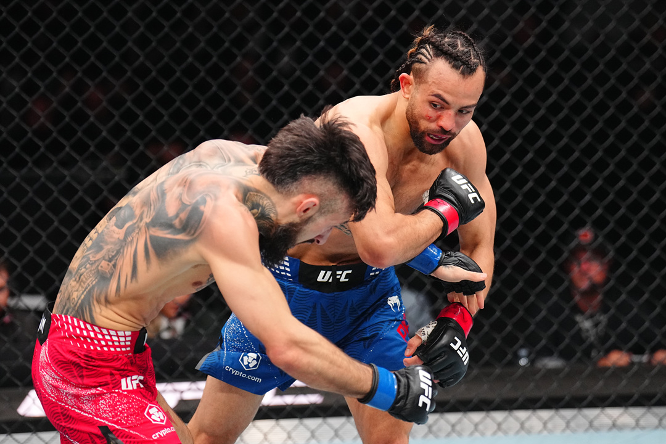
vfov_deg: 11.0
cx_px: 333
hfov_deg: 16.4
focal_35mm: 125
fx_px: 2312
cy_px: 222
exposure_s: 1/1600
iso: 4000
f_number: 2.8
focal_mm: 125
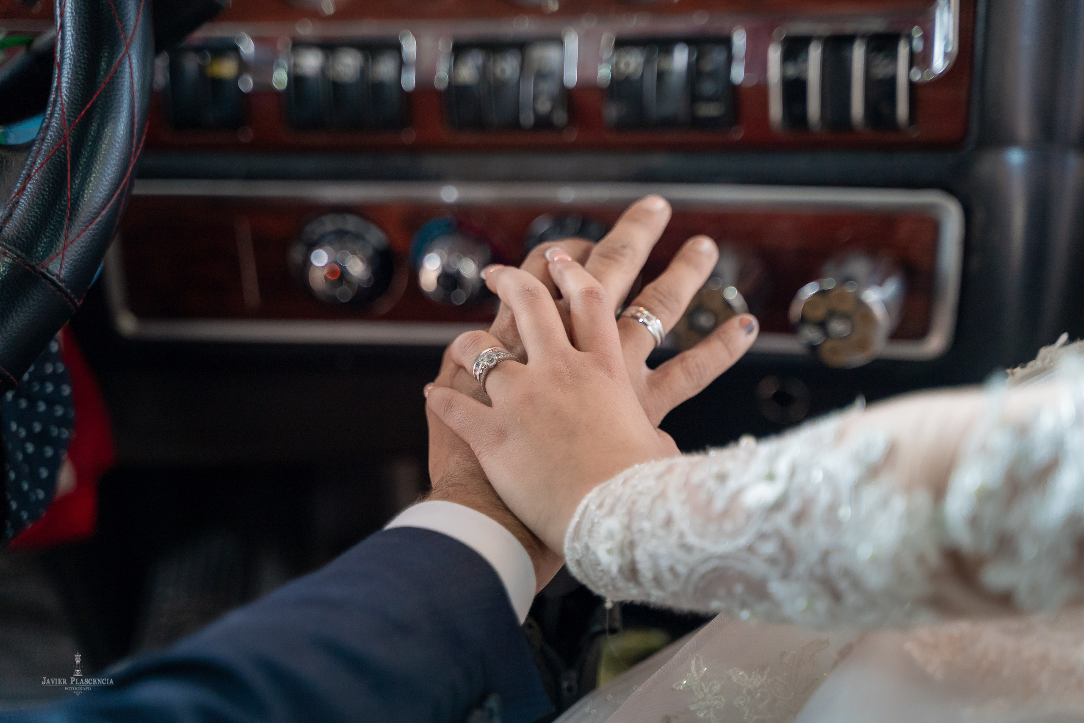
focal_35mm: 75
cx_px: 542
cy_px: 362
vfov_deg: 18.2
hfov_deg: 27.0
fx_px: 2258
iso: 500
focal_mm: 75
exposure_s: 1/50
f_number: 2.8
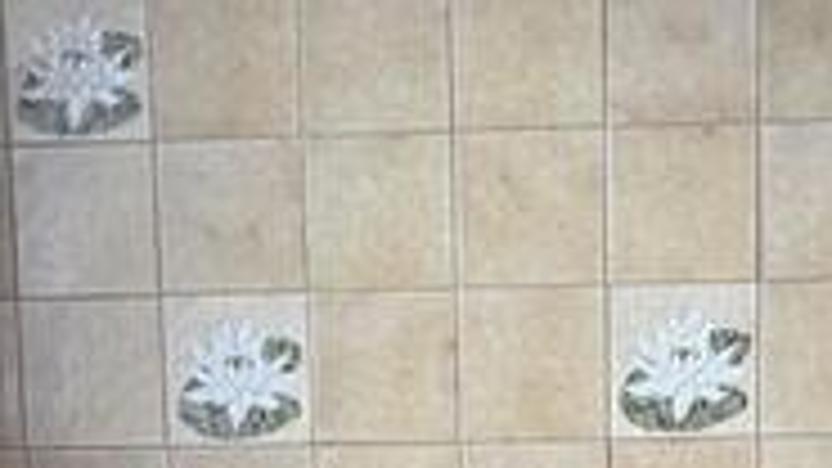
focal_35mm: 98
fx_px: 2162
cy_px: 932
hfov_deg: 21.7
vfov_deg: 11.2
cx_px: 558
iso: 320
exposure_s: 1/60
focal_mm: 5.96
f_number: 1.6
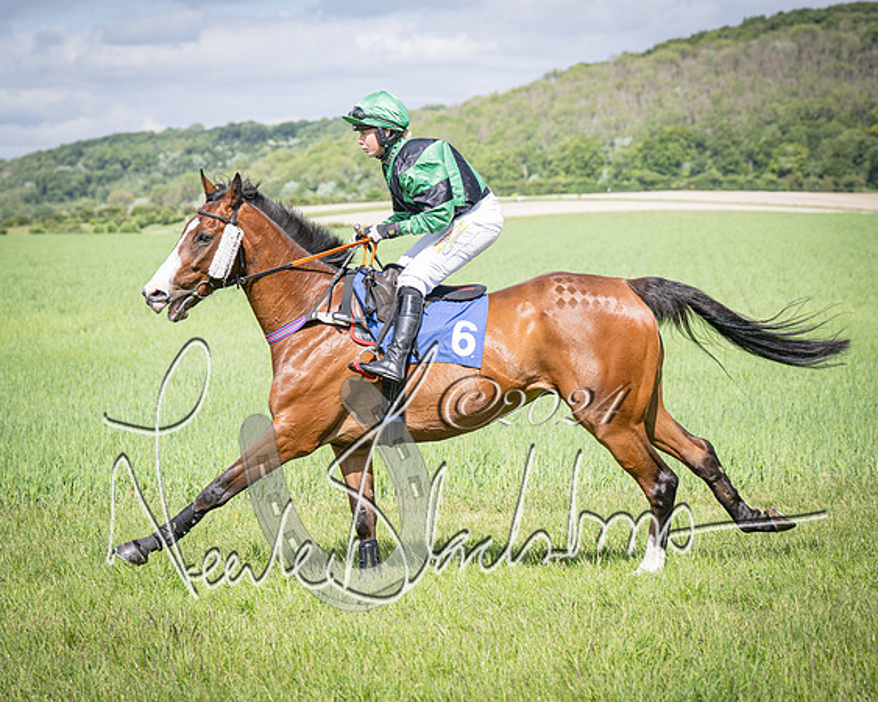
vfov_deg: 12.6
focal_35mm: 122
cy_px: 310
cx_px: 306
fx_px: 3175
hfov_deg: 15.7
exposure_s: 1/3200
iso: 400
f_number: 4
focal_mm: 79
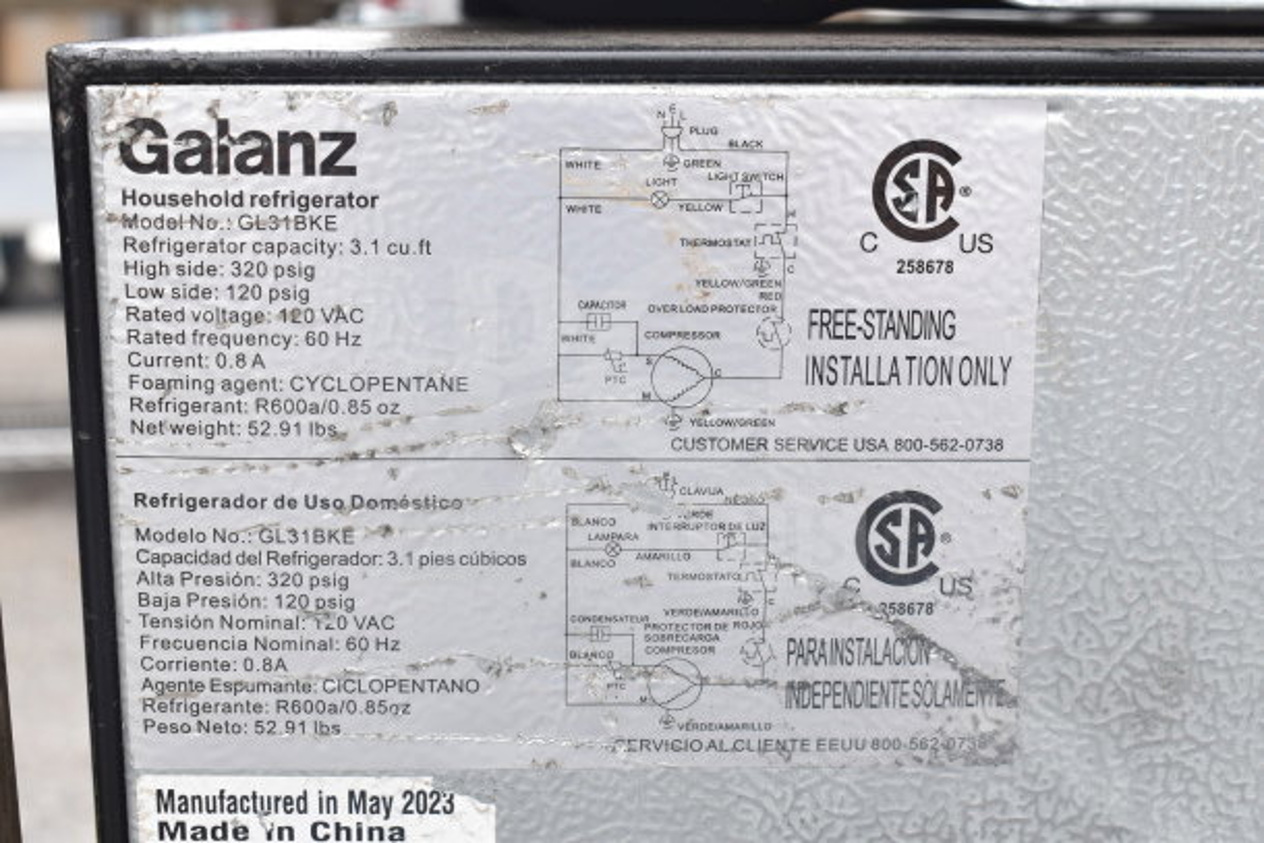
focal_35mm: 52
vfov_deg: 25.8
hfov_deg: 37.8
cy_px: 422
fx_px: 1844
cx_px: 632
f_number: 6.3
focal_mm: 35
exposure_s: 1/160
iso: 200
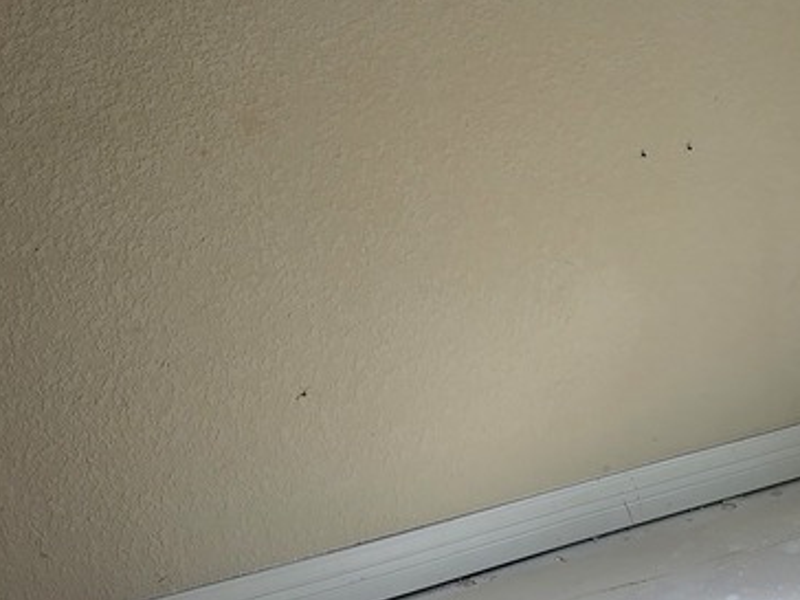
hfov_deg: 20.8
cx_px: 818
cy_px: 81
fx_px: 2103
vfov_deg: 16.1
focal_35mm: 91
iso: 25
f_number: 1.7
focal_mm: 6.3
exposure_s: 1/180
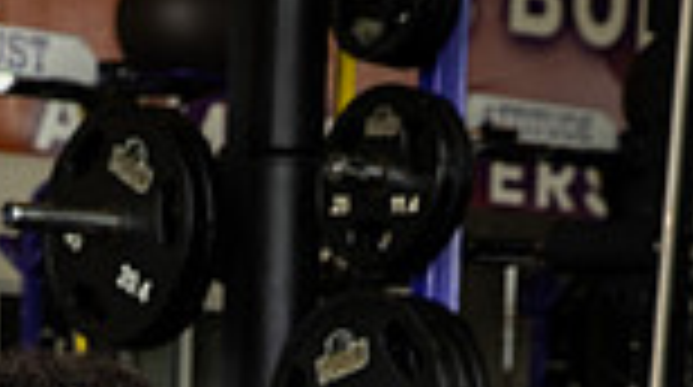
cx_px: 104
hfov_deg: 12.0
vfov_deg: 6.5
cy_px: 932
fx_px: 3265
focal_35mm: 178
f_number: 7.1
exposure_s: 1/250
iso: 800
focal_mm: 58
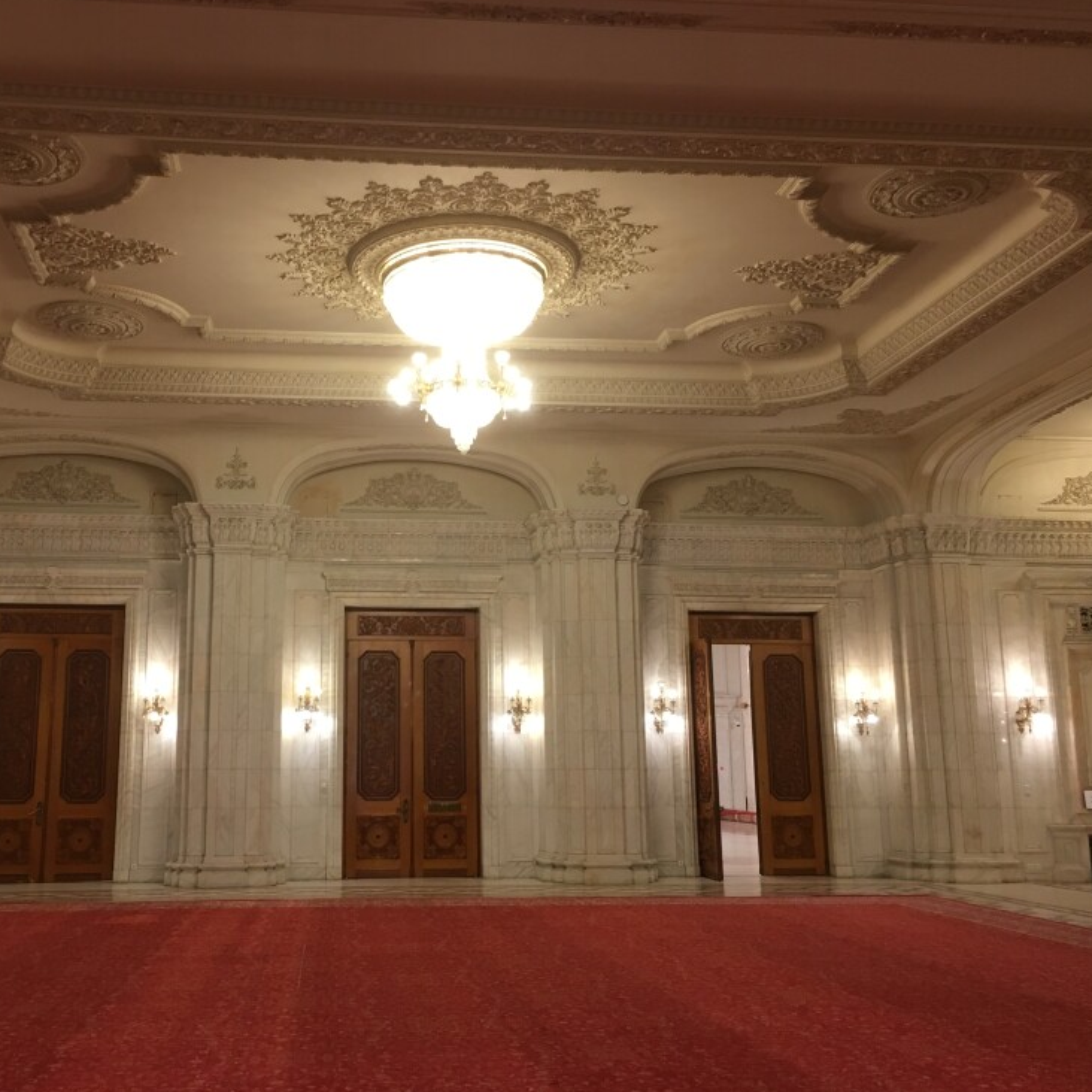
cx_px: 425
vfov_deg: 47.2
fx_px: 1249
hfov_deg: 46.9
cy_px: 549
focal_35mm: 35
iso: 125
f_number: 2.2
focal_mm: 4.15
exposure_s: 1/33
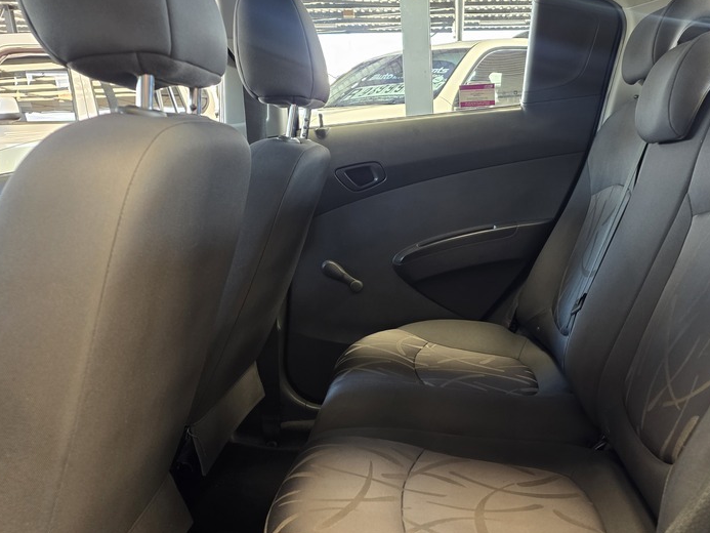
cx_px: 478
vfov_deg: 41.3
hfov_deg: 52.8
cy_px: 348
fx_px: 697
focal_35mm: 34
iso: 320
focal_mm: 6.25
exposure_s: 1/100
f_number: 1.7
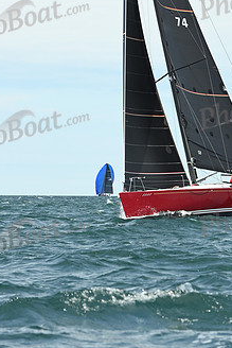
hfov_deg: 5.8
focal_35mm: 239
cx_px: 145
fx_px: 2308
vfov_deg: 8.6
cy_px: 63
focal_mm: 135
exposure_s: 1/1000
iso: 320
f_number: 6.3
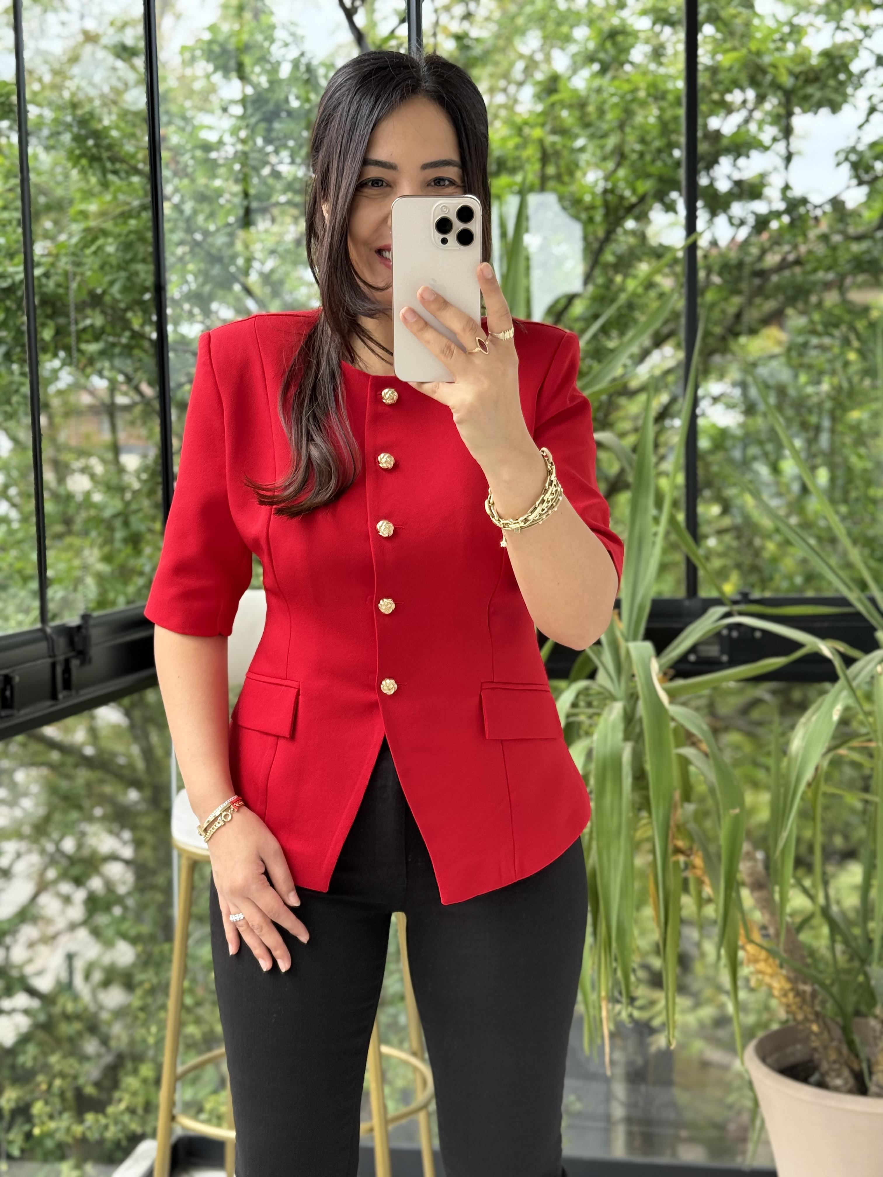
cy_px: 588
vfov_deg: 39.7
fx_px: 1633
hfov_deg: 30.3
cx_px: 442
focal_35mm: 48
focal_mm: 6.76
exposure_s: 1/300
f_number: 1.78
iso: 100
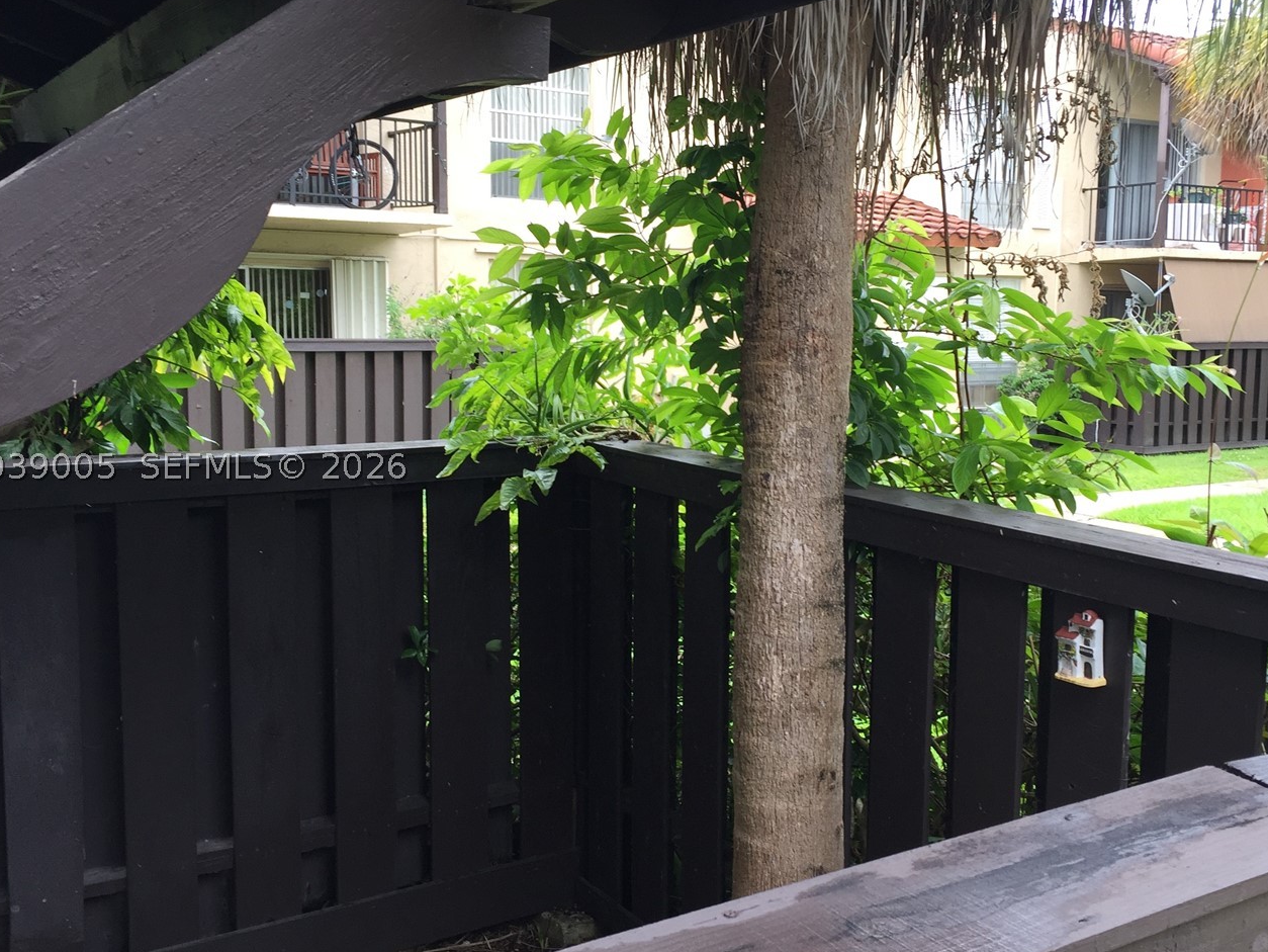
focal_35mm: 37
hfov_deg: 50.0
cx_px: 717
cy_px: 466
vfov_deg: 38.7
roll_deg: -0.7
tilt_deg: -6.4
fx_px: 1356
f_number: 2.2
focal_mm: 4.15
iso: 32
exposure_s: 1/133
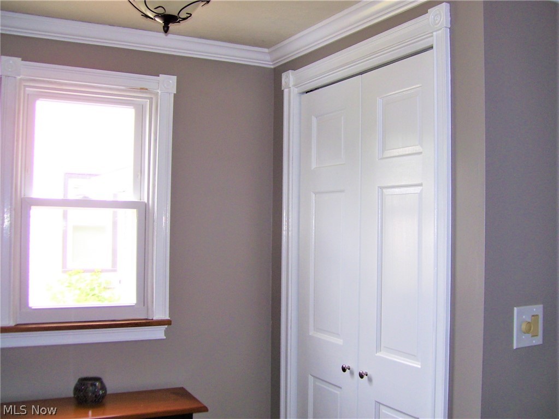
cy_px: 210
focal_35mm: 36
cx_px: 280
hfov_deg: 51.4
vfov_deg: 39.6
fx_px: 581
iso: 80
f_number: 2.7
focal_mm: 6
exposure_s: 1/60
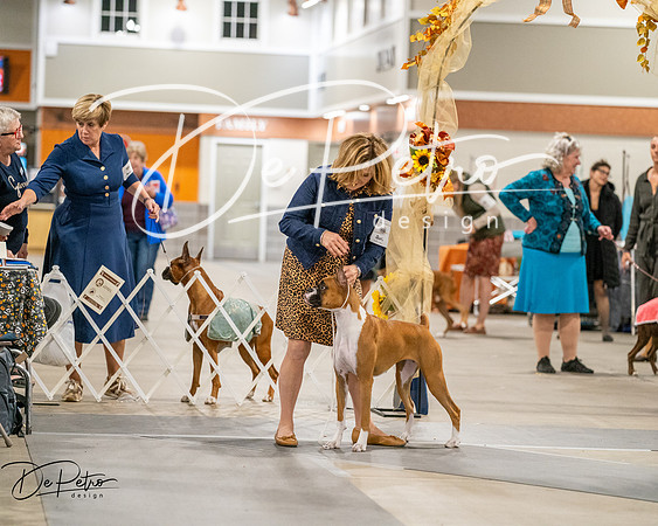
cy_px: 263
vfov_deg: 10.4
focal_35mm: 149
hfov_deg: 13.0
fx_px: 2894
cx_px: 329
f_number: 3.5
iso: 6400
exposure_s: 1/250
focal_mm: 132
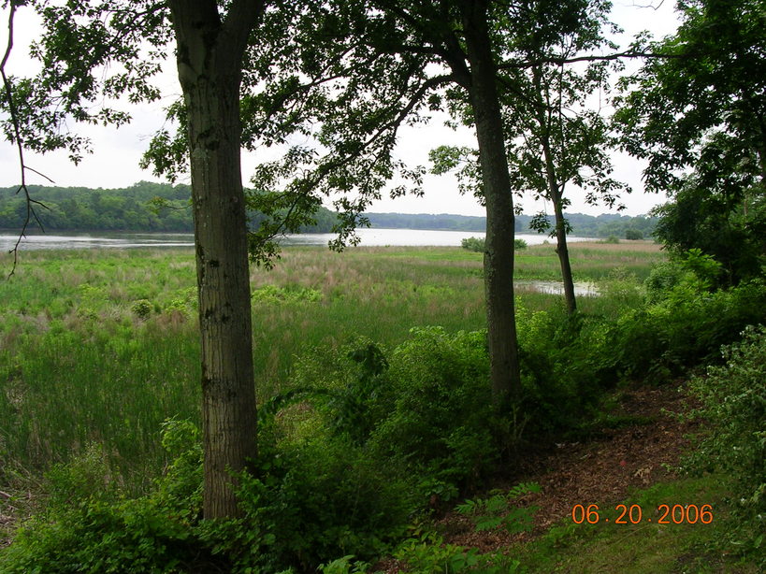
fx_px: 907
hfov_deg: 45.8
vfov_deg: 35.1
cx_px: 383
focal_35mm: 41
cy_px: 287
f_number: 5.8
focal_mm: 6.2
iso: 50
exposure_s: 1/167
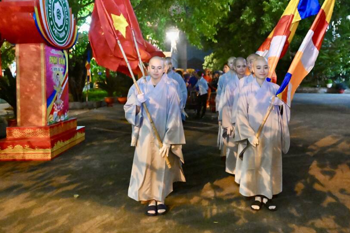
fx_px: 360
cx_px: 203
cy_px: 78
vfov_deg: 35.6
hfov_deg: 51.7
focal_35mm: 37
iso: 32000
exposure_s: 1/100
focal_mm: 25
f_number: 2.8
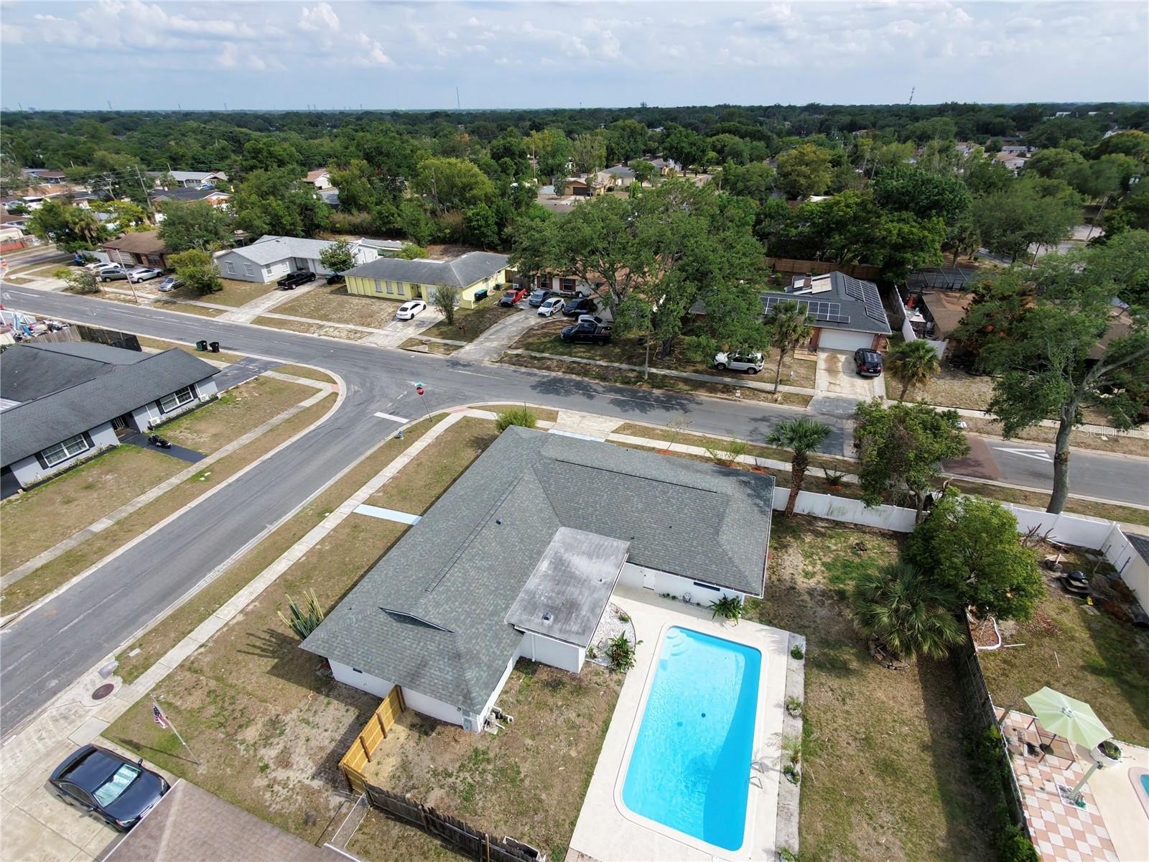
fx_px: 531
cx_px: 574
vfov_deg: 78.1
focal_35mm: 16
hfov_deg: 94.5
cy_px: 431
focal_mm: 3.05
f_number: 2.2
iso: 100
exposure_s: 1/800
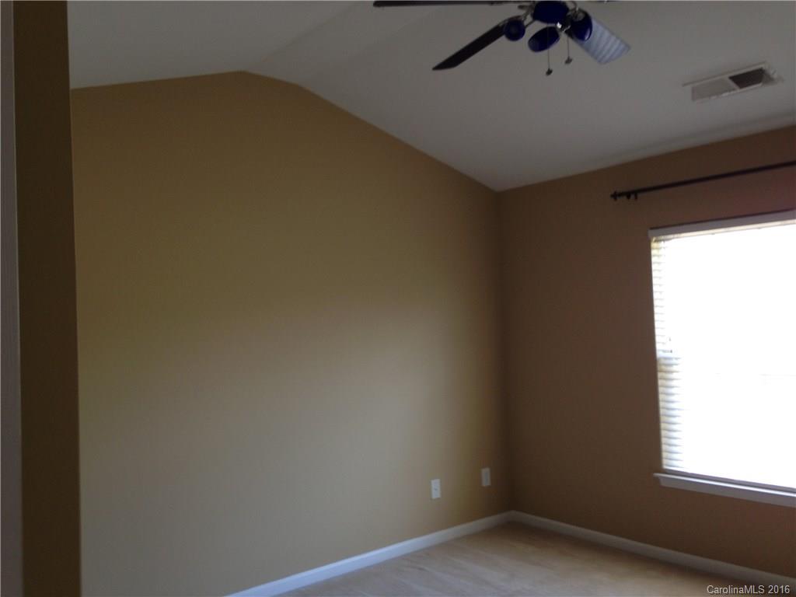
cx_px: 398
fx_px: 759
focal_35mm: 33
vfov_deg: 42.9
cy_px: 298
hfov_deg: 55.4
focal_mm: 4.13
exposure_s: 1/24
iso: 50
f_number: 2.4
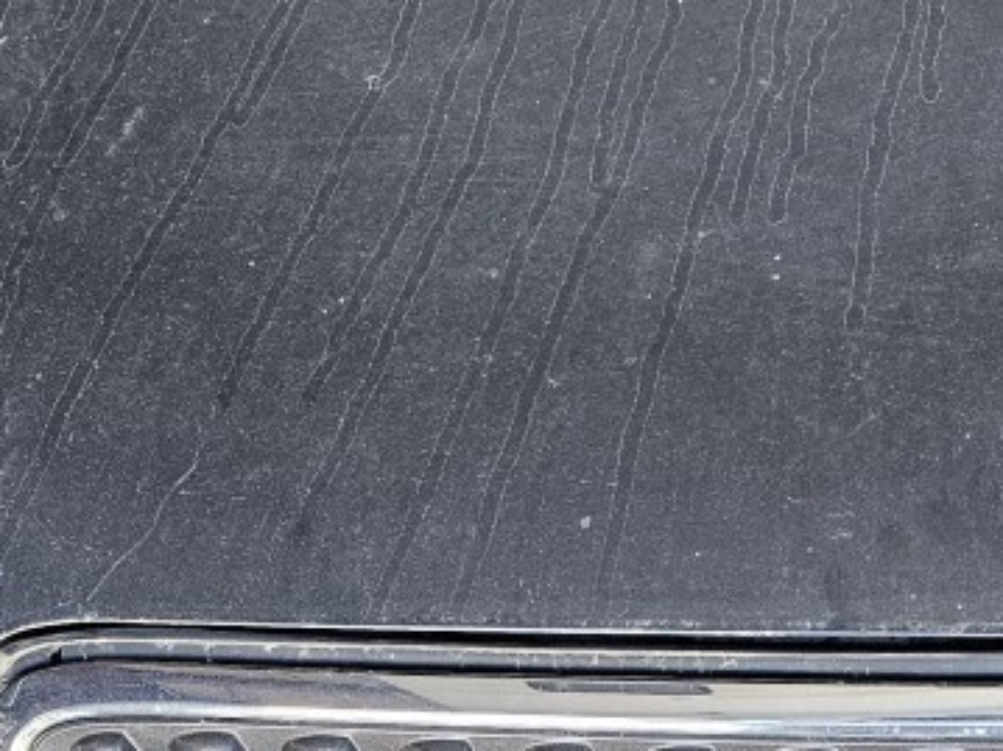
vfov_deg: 17.7
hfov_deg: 23.2
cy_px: 47
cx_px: 897
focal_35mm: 82
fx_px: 2375
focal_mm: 5.4
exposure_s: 1/120
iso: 320
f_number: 1.8
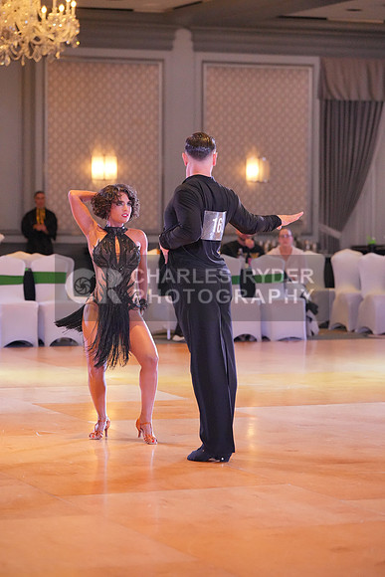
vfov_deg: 17.5
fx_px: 1876
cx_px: 192
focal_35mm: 117
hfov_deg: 11.7
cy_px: 288
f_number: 3.5
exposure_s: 1/500
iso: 8000
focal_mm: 117
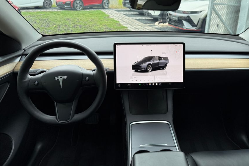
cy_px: 58
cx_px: 148
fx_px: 207
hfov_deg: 61.5
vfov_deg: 43.1
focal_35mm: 30
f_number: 1.78
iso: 80
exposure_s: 1/302
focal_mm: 6.76
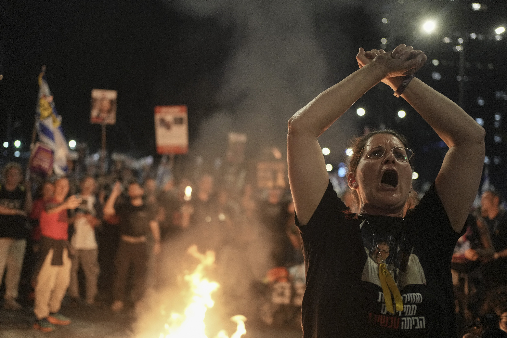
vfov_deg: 37.9
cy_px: 169
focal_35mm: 35
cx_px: 254
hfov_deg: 54.4
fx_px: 493
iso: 3200
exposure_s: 1/250
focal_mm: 35
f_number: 2
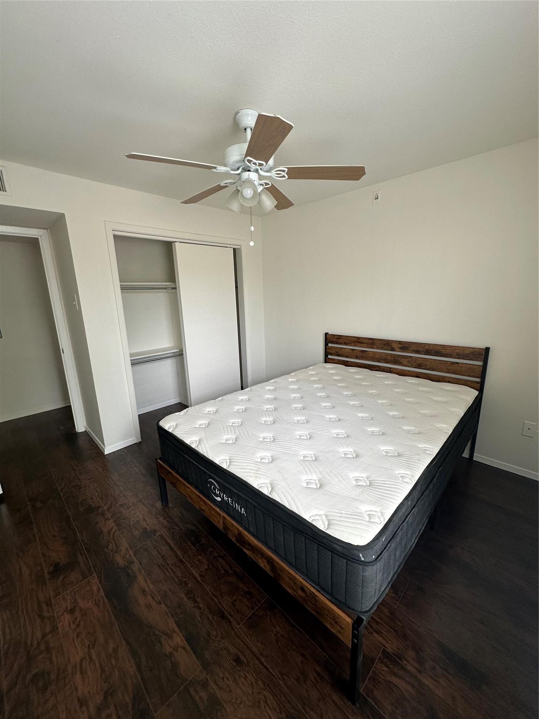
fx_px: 291
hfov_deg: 85.7
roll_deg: +0.8
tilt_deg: -12.6
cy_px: 360
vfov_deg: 102.1
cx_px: 270
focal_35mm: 14
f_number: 2.2
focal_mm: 2.22
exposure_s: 1/99
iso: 80
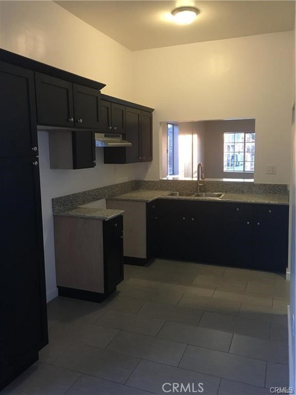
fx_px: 331
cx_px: 148
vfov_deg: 61.7
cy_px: 198
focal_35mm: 29
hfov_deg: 48.2
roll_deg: +0.1
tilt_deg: -5.9
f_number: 2.2
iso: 160
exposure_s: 1/30
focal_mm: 4.15
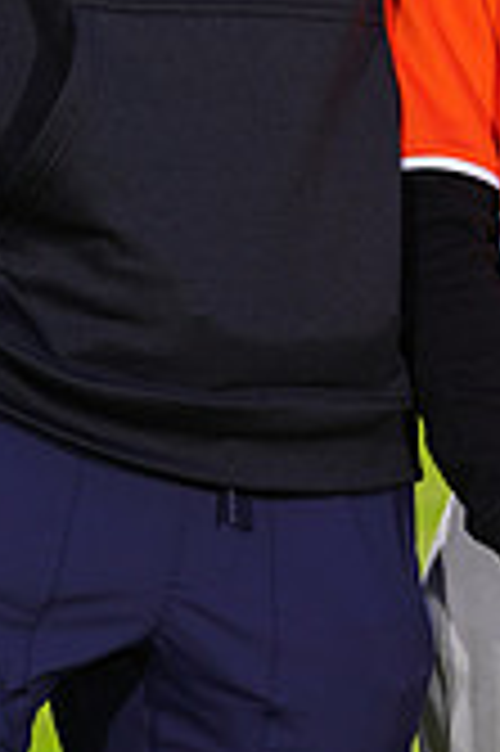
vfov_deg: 3.3
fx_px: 13005
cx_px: 403
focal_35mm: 623
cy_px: -180
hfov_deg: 2.2
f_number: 8
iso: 100
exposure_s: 1/250
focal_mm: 179
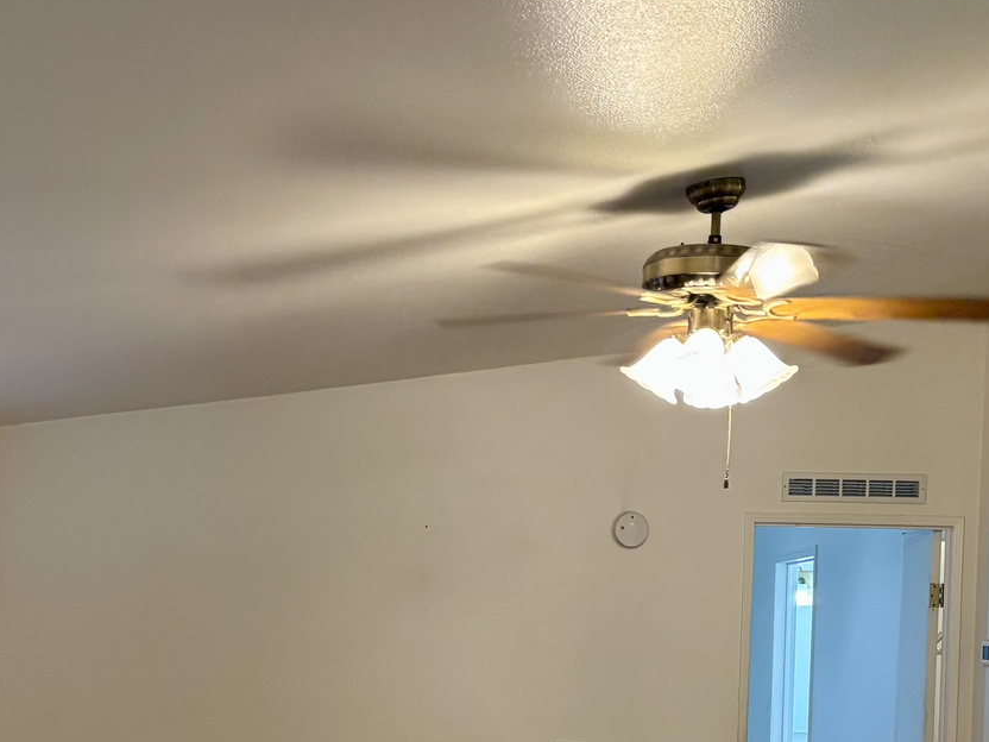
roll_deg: -2.1
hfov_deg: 30.3
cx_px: 510
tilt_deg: -3.8
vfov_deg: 22.0
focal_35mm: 64
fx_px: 1829
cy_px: 763
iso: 200
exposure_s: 1/60
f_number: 1.6
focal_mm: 5.96
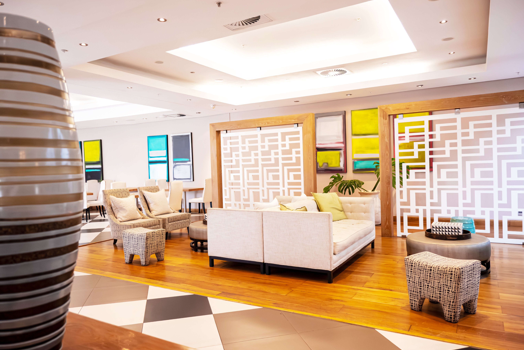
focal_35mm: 25
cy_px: 174
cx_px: 265
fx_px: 364
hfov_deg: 71.5
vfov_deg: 51.3
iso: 720
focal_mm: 16
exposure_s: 1/125
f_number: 3.5
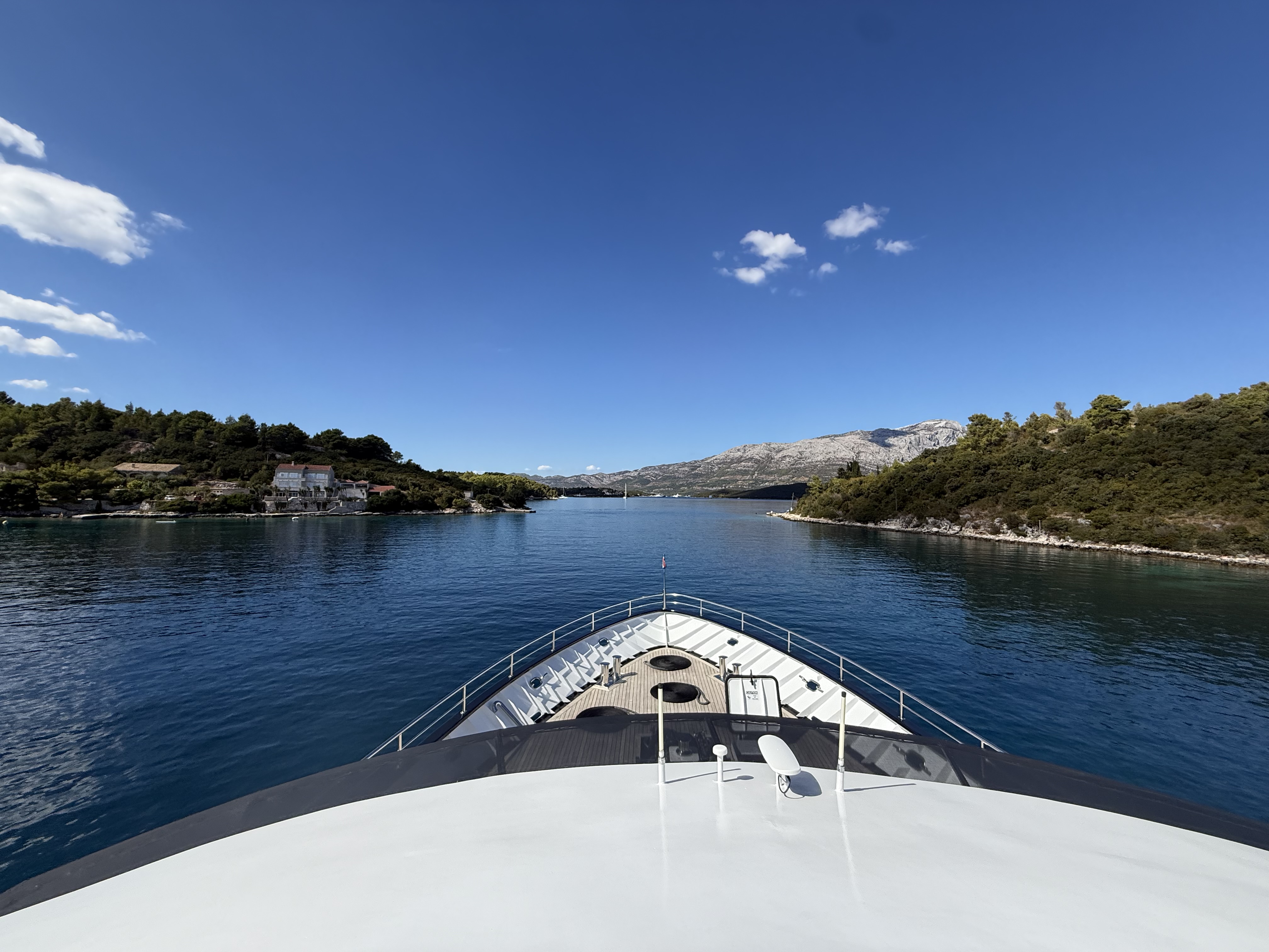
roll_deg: -1.2
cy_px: 476
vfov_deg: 85.7
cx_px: 634
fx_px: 513
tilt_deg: +1.5
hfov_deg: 102.1
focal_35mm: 14
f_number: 2.2
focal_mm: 2.22
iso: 80
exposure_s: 1/4149
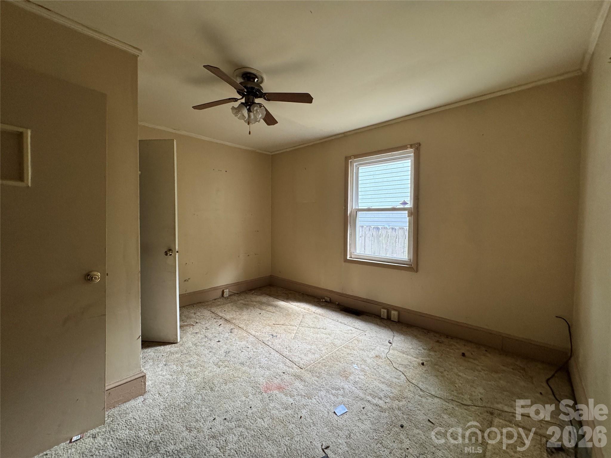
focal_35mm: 14
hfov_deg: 102.1
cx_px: 306
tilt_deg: -3.6
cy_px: 229
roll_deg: -1.1
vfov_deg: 85.7
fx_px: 247
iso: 320
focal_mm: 2.22
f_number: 2.2
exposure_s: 1/81
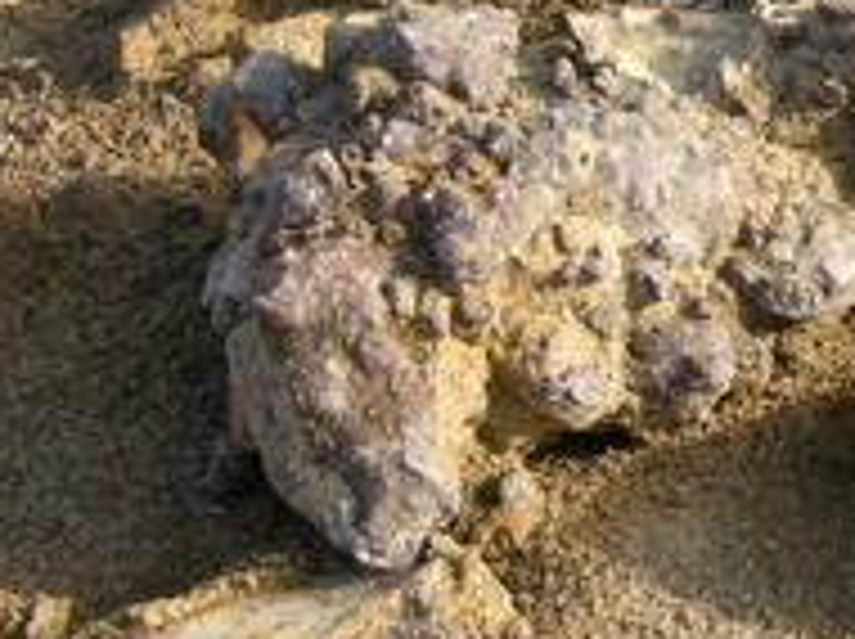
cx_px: 1395
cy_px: -58
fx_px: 7327
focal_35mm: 297
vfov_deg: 5.0
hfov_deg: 6.6
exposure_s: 1/221
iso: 50
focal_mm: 22.3
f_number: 3.9
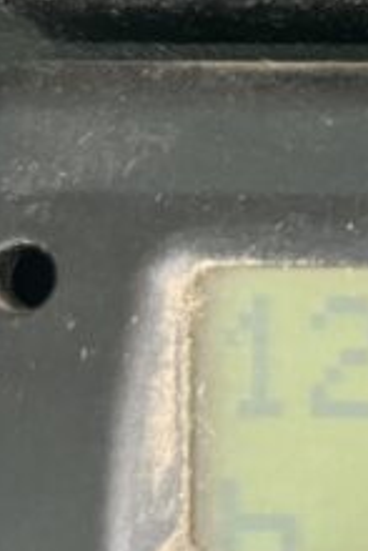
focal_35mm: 126
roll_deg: +1.8
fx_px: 1929
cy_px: 453
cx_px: 936
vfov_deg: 16.1
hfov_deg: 9.5
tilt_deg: +9.4
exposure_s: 1/92
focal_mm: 5.1
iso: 125
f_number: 1.6
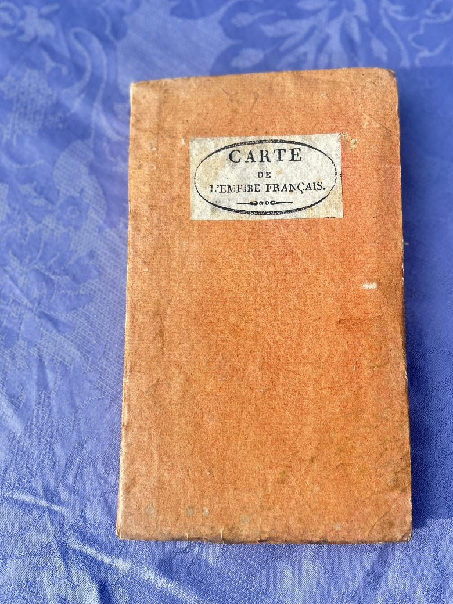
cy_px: 290
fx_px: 523
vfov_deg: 59.9
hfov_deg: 46.7
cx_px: 255
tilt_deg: -81.5
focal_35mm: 30
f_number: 1.5
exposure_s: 1/797
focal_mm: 5.7
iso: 50
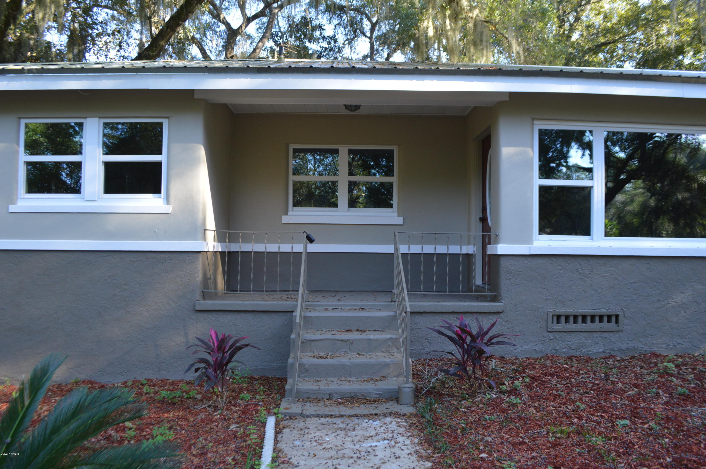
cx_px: 353
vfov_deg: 47.8
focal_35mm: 27
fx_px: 529
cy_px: 234
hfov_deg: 67.4
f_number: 5.6
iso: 400
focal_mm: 18
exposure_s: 1/125
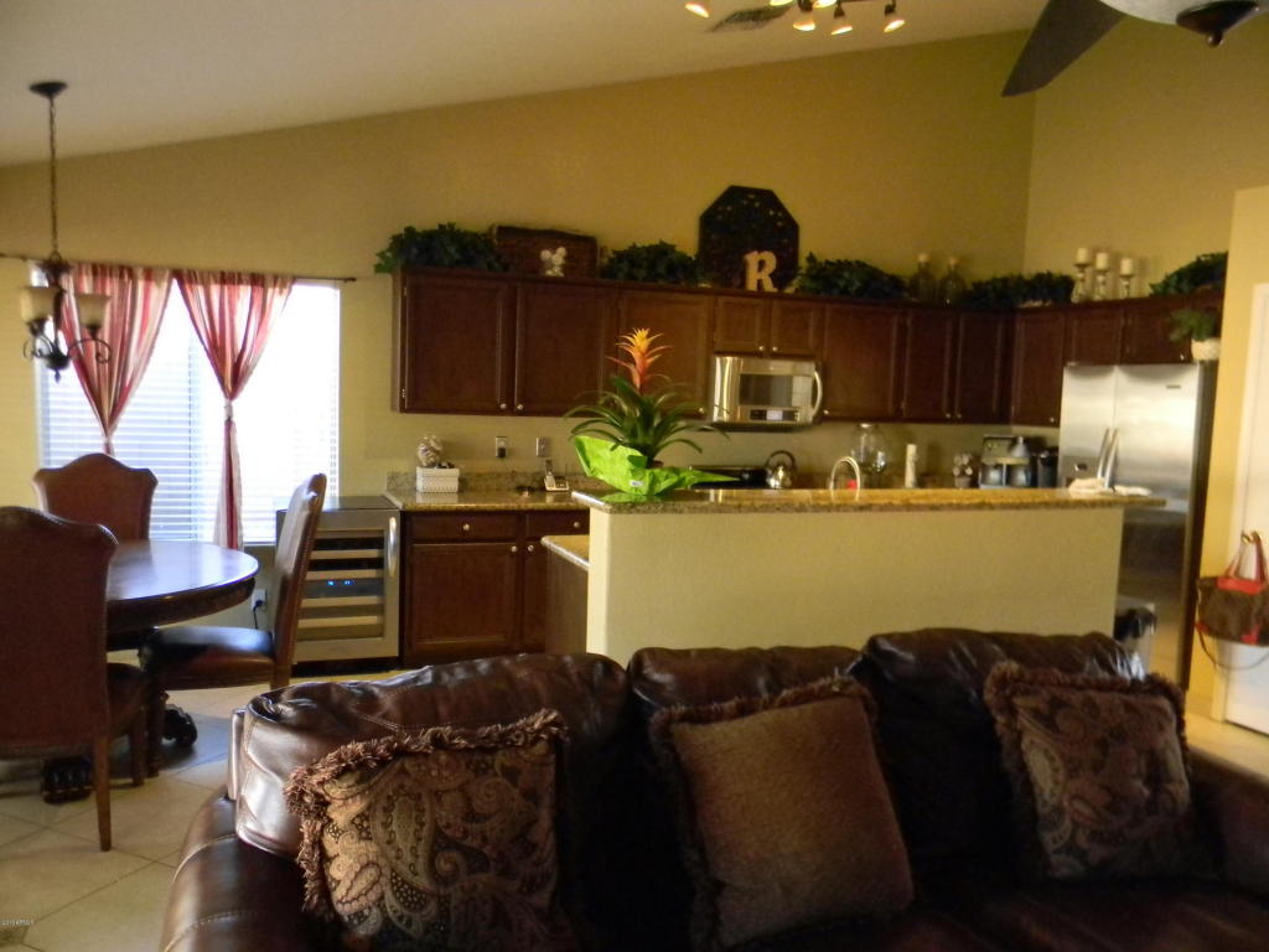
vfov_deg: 49.7
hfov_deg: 63.4
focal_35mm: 28
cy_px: 476
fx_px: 1026
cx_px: 634
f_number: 3.5
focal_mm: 5
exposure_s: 1/7.8
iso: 200
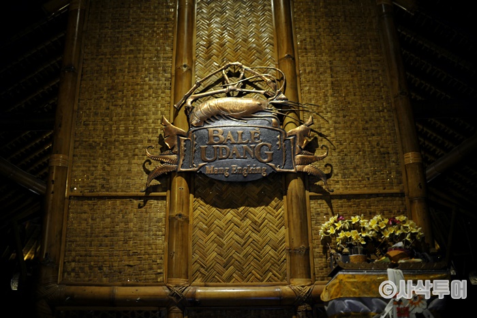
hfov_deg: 54.5
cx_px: 238
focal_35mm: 35
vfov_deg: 37.8
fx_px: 464
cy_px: 159
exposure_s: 1/15
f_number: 1.8
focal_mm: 35
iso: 280
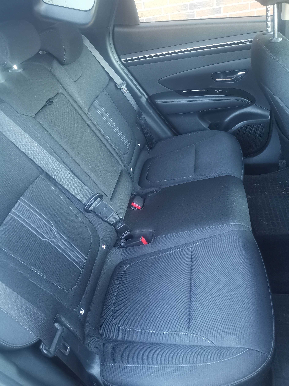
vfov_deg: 65.3
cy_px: 193
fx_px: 301
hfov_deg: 51.4
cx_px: 144
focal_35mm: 27
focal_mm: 5.58
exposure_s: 1/33.3
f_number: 1.8
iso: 400
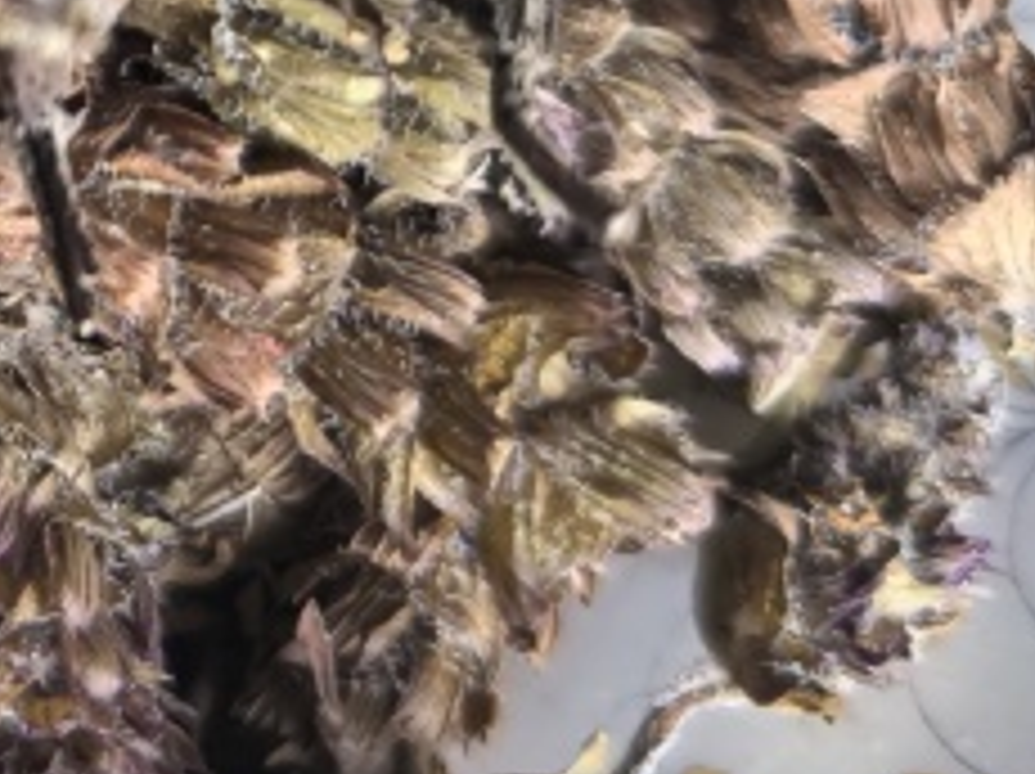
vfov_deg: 14.9
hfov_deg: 18.2
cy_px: -261
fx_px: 2808
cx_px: -594
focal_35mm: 94
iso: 50
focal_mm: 5.75
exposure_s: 1/132
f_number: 1.4
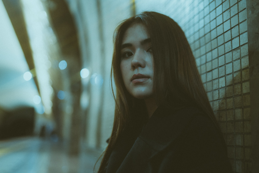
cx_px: 130
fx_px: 252
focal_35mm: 35
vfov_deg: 37.9
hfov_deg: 54.4
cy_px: 86
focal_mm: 35
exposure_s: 1/125
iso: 1250
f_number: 1.4
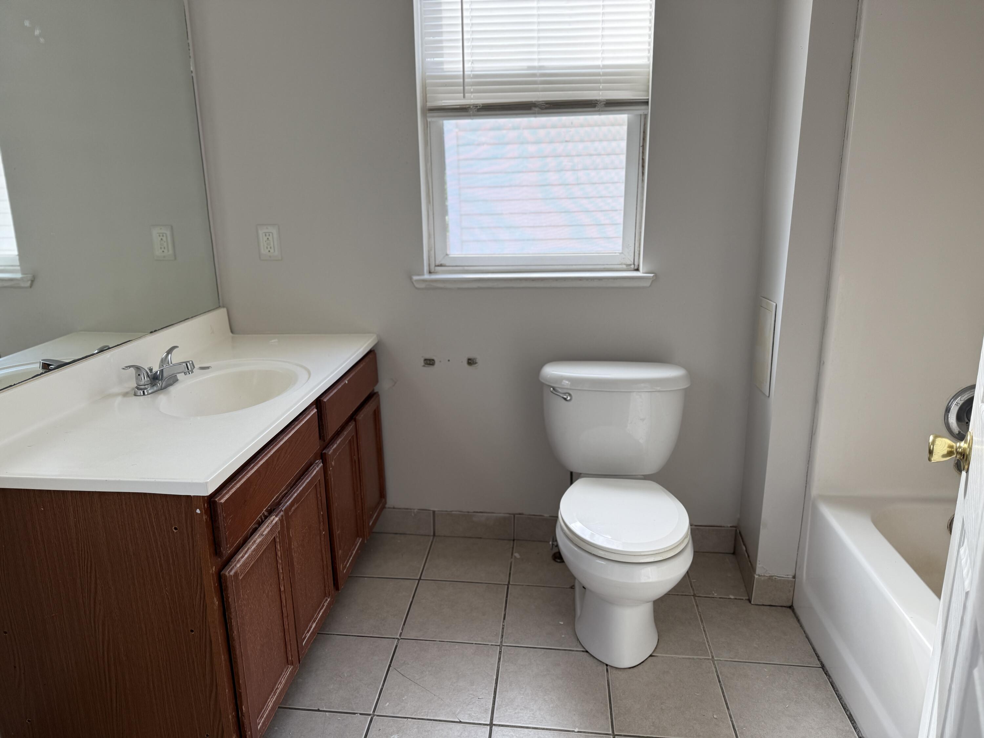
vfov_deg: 56.8
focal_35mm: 24
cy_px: 369
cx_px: 492
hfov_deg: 71.6
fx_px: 682
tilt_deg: -14.2
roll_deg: +1.1
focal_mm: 6.76
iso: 100
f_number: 1.78
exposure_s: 1/170
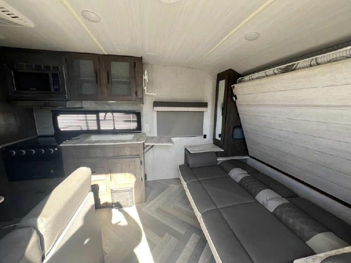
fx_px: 132
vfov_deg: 89.9
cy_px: 132
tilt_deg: -11.8
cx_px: 176
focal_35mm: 13
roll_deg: +1.5
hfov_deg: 106.2
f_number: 1.8
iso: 80
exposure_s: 1/99
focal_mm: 1.57
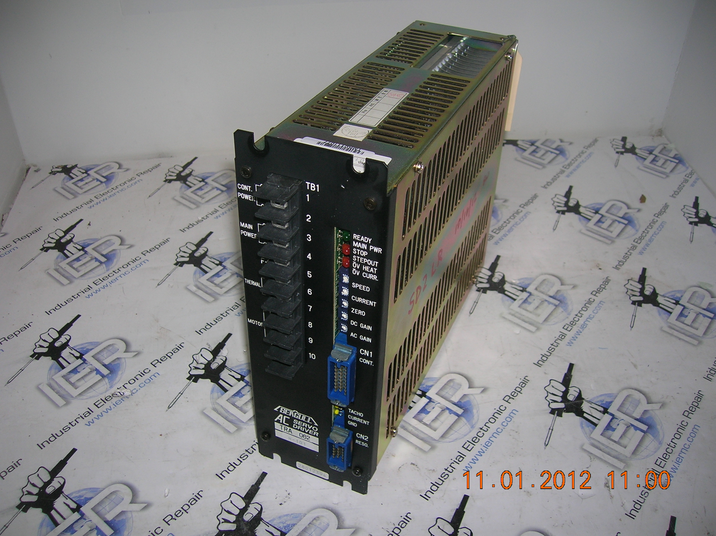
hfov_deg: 54.0
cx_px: 358
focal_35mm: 34
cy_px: 268
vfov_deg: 41.7
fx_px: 703
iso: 50
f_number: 2.9
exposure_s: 1/60.1
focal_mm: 5.7
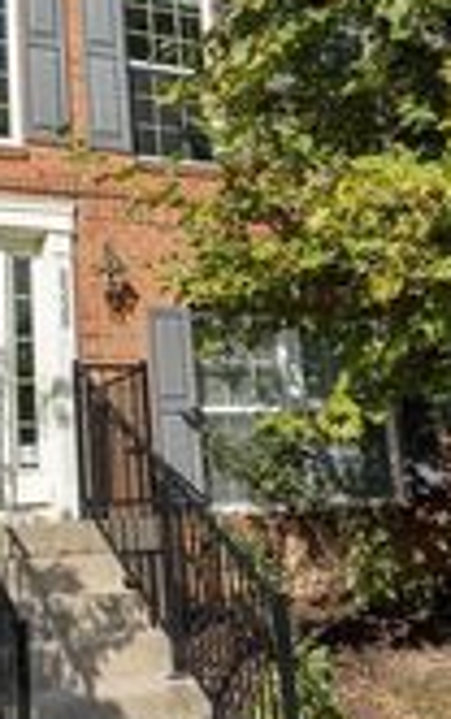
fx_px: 962
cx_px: 156
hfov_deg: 26.3
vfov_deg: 40.6
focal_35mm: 49
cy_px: 249
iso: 200
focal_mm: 16
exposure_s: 1/320
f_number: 8
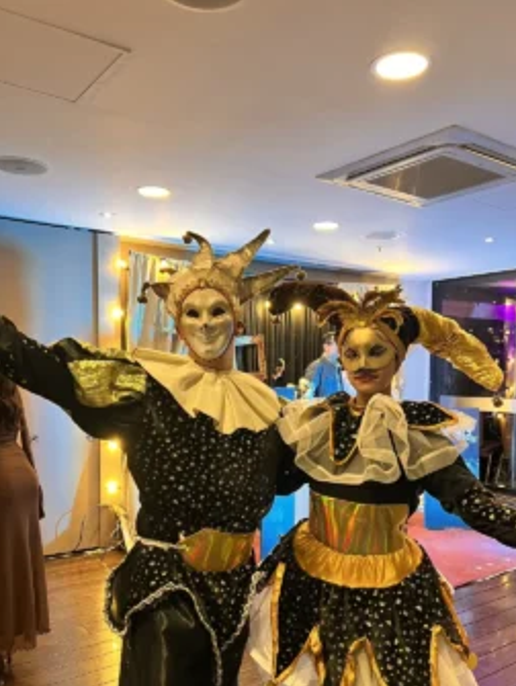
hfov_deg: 45.5
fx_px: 615
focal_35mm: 31
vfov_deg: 57.9
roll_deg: +1.4
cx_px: 272
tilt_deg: -1.1
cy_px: 408
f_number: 1.5
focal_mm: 5.7
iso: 250
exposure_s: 1/60
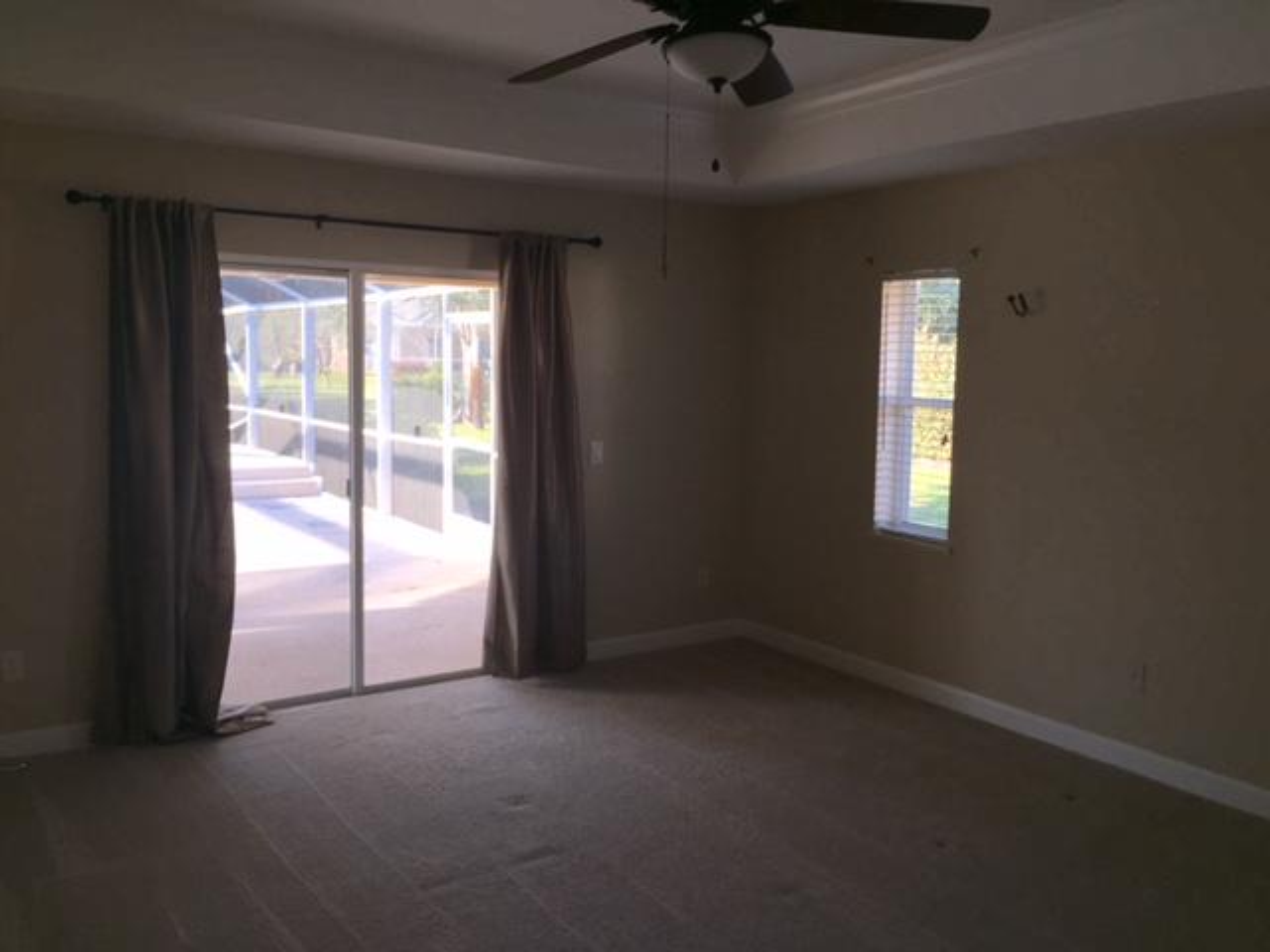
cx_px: 635
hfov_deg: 61.7
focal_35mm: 29
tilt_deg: -5.3
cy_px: 476
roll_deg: -0.8
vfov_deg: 48.2
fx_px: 1064
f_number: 2.2
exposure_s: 1/109
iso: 32
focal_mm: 4.15
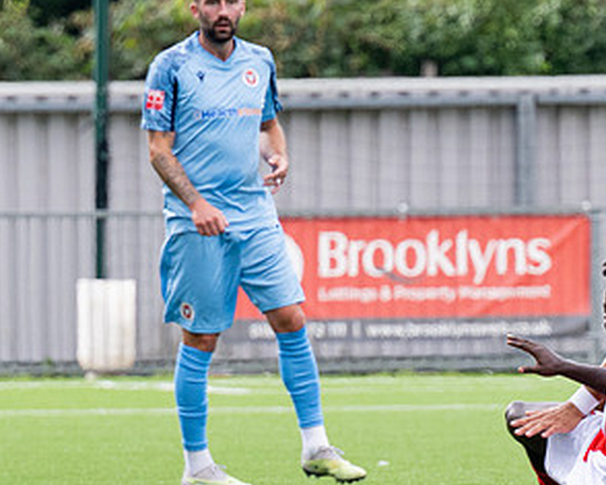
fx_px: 17607
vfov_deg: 1.6
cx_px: 584
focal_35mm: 982
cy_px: 558
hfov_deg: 2.0
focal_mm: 210
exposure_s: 1/800
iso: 400
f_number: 5
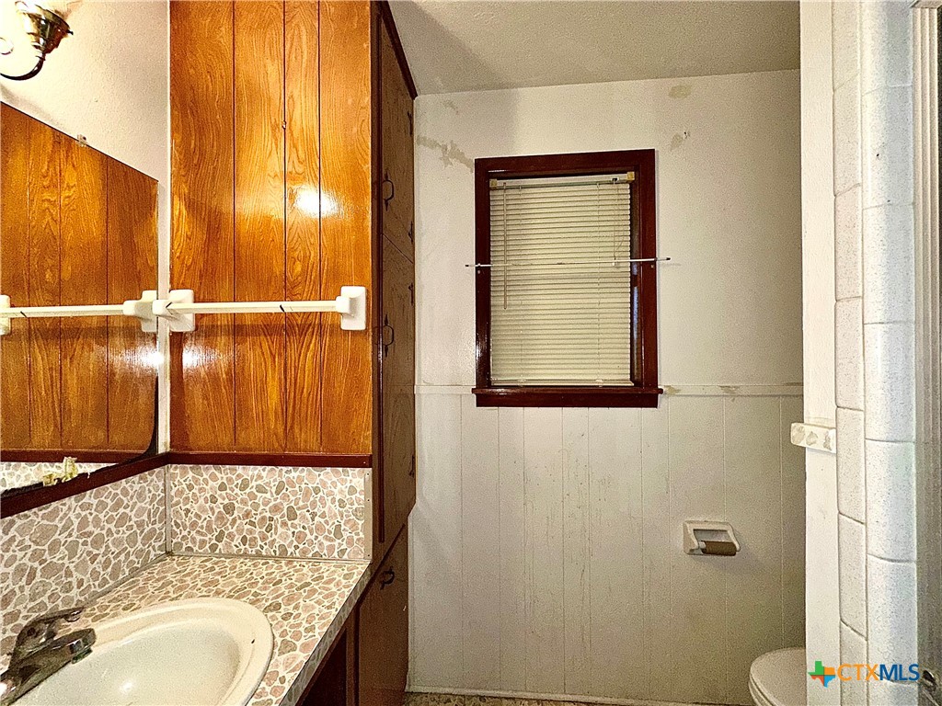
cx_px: 471
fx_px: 381
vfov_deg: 85.7
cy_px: 353
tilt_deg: +0.1
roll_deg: +0.2
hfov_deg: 102.1
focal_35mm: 14
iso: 125
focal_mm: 2.22
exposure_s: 1/60
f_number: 2.2
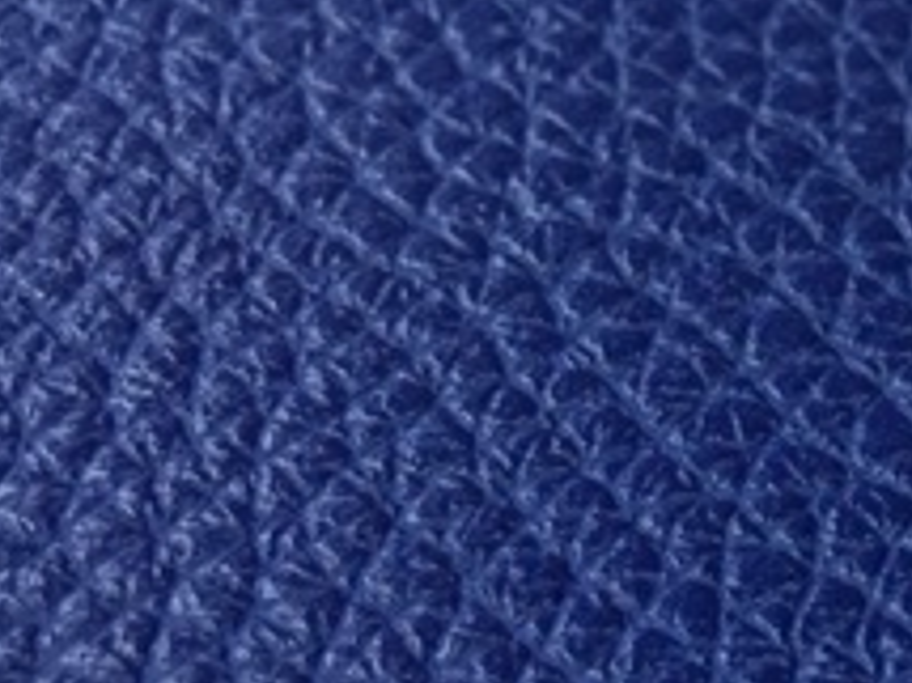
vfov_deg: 13.7
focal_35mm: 108
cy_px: 471
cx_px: 1531
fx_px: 2844
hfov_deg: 16.0
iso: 80
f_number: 2.2
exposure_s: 1/30
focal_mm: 4.15
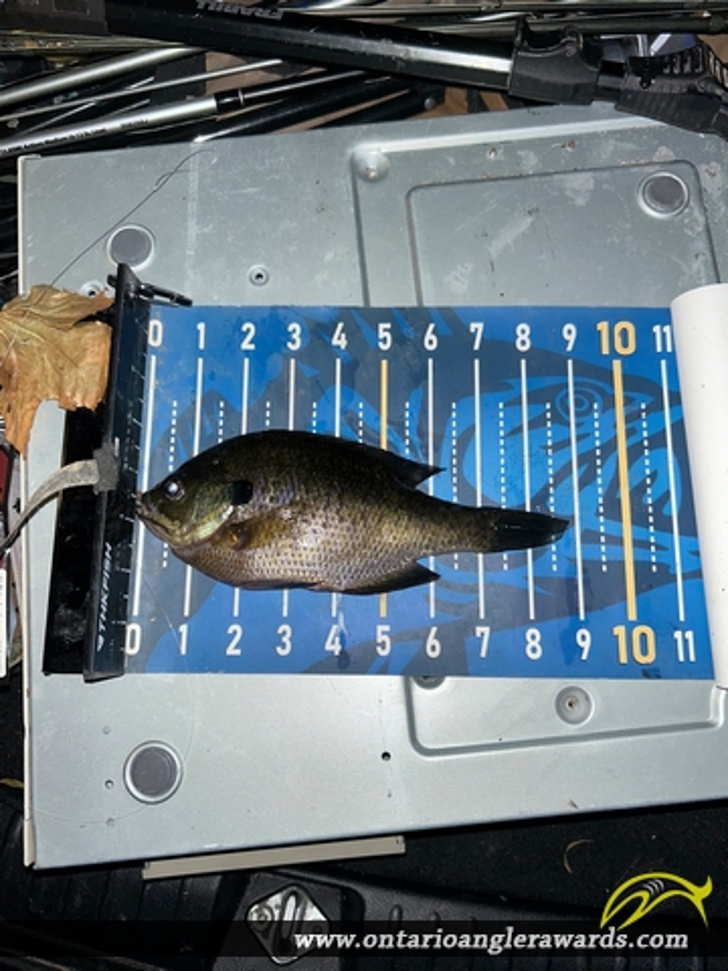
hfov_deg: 53.1
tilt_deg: -78.6
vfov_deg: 67.3
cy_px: 486
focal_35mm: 26
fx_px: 729
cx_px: 364
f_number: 1.5
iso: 40
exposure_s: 1/44
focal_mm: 5.7
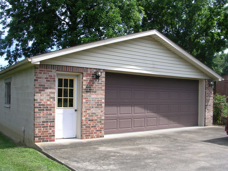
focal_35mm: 38
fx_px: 250
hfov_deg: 49.0
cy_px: 86
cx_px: 114
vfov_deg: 37.7
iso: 50
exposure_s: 1/156
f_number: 5.6
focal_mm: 5.8
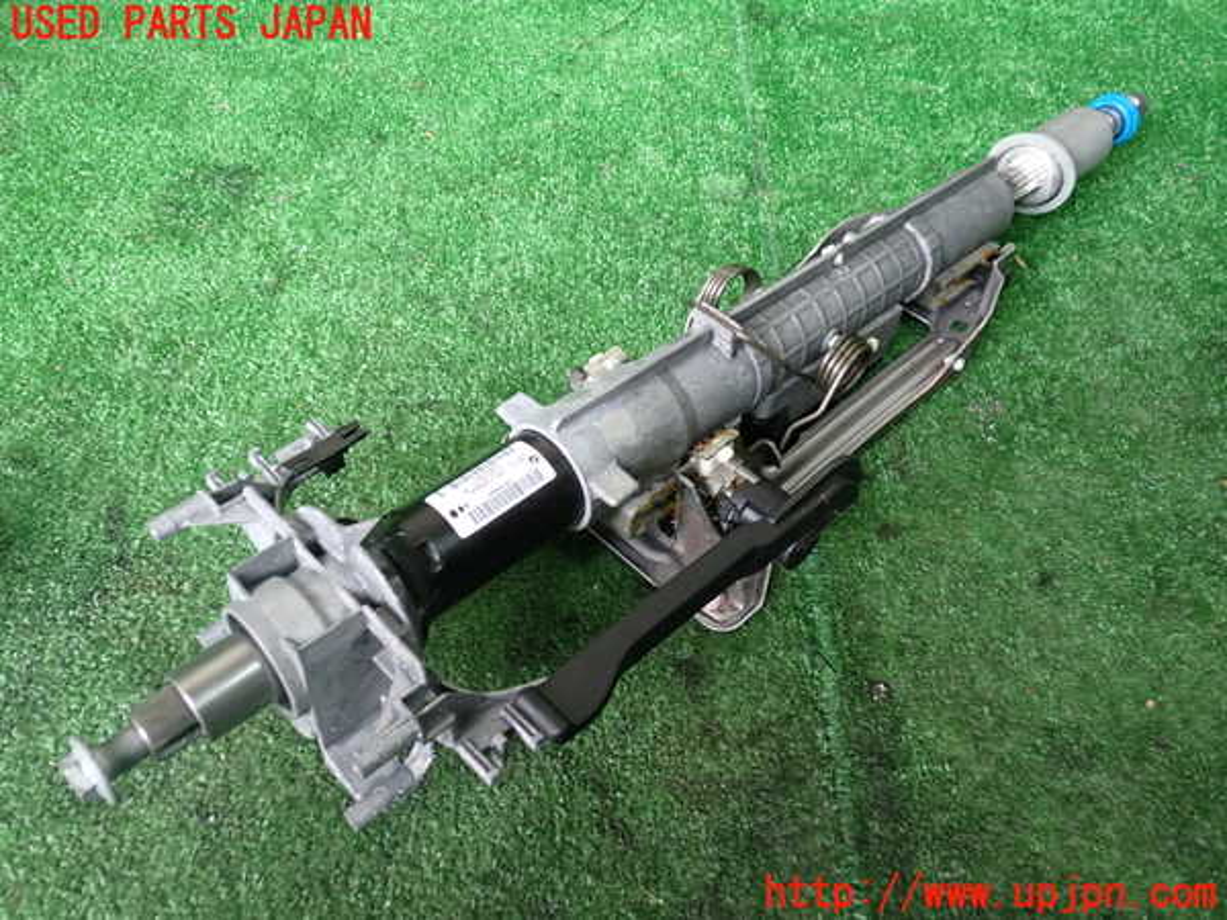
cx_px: 614
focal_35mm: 30
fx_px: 1063
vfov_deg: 46.8
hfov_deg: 60.0
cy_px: 460
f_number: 2.3
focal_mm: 5.4
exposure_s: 1/50
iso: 320
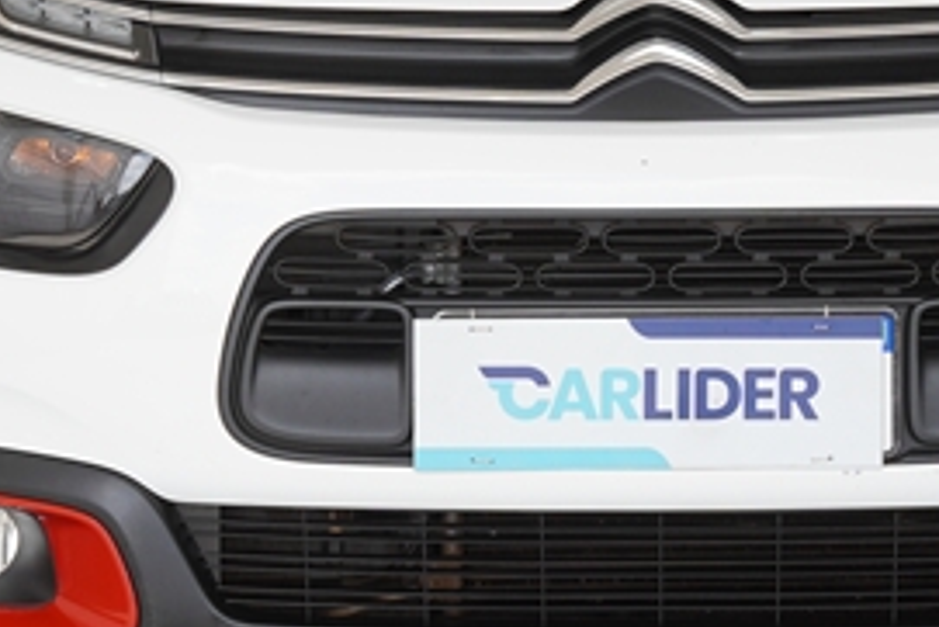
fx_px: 6211
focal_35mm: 238
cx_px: 568
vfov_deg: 5.8
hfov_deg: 8.6
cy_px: 33
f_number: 5.6
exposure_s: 1/250
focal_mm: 42
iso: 160
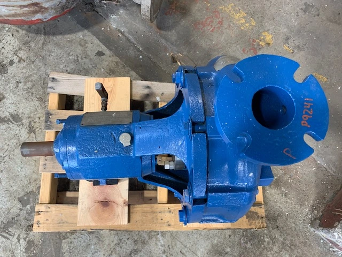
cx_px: 171
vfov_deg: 53.1
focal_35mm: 26
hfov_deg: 67.3
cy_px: 128
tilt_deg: -80.0
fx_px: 257
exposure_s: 1/60
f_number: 1.8
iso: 250
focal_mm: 4.25
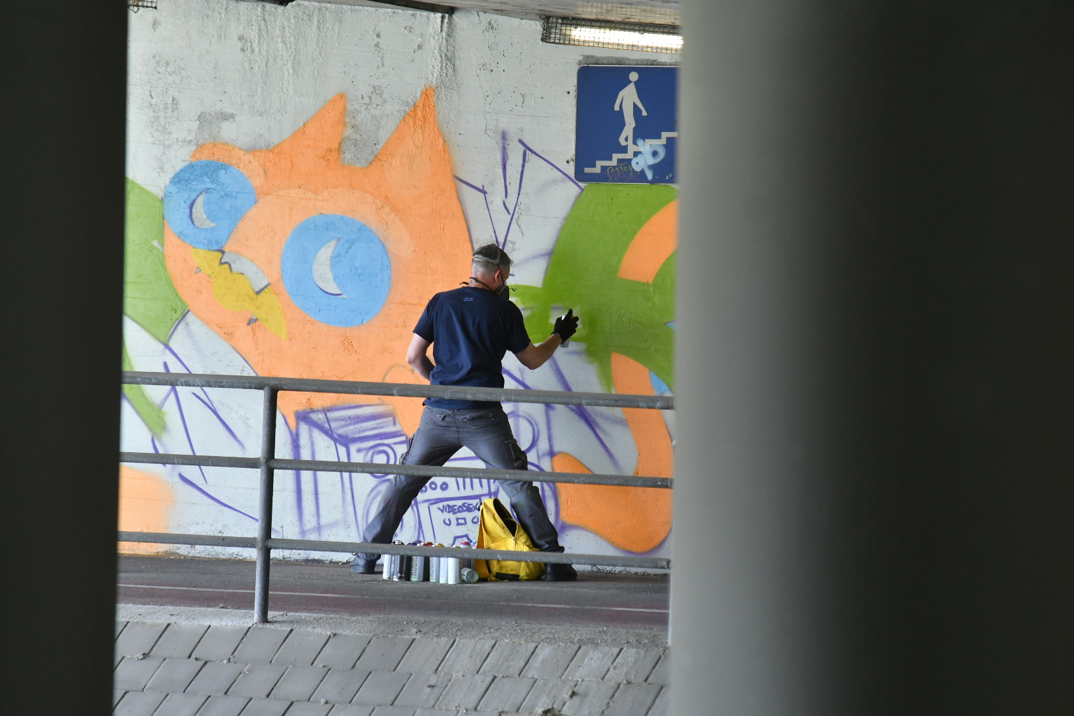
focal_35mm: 300
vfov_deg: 4.6
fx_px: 8949
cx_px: 537
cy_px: 358
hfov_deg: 6.9
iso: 1400
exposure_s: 1/320
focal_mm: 200
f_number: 4.5
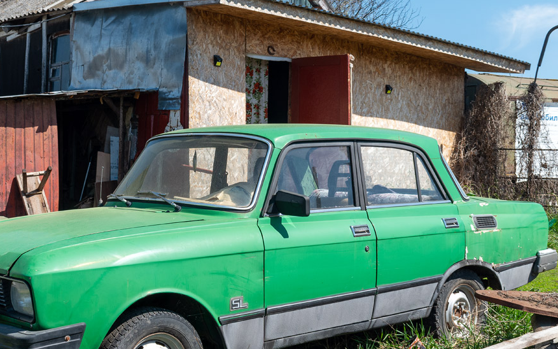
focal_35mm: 55
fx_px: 833
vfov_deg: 23.6
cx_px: 213
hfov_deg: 36.8
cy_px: 187
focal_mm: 23
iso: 100
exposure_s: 1/320
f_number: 8
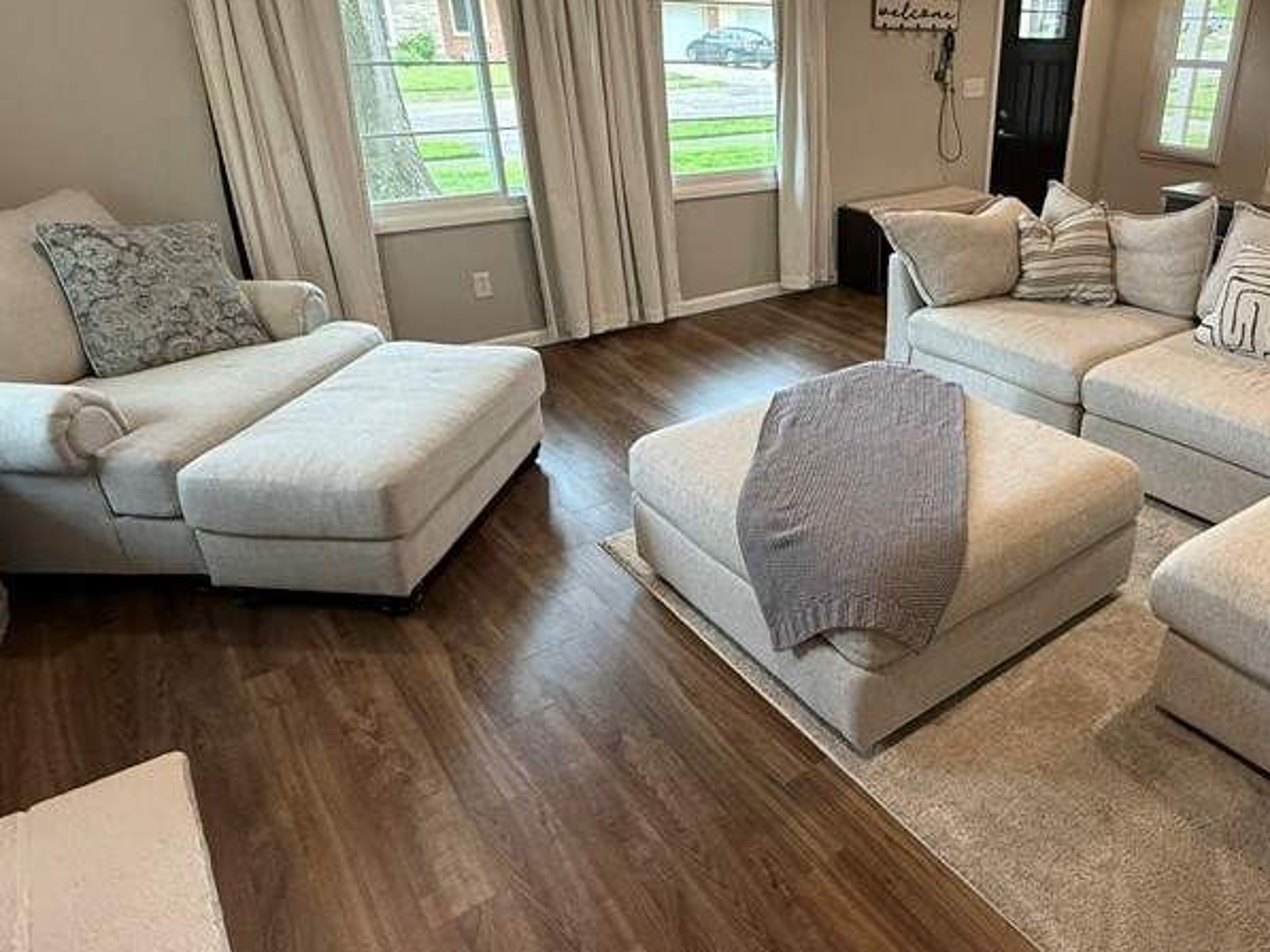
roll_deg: -1.6
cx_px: 868
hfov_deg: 69.1
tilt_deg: -25.3
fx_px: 881
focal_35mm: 24
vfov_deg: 56.8
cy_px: 440
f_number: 2.2
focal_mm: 2.22
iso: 250
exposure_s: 1/120
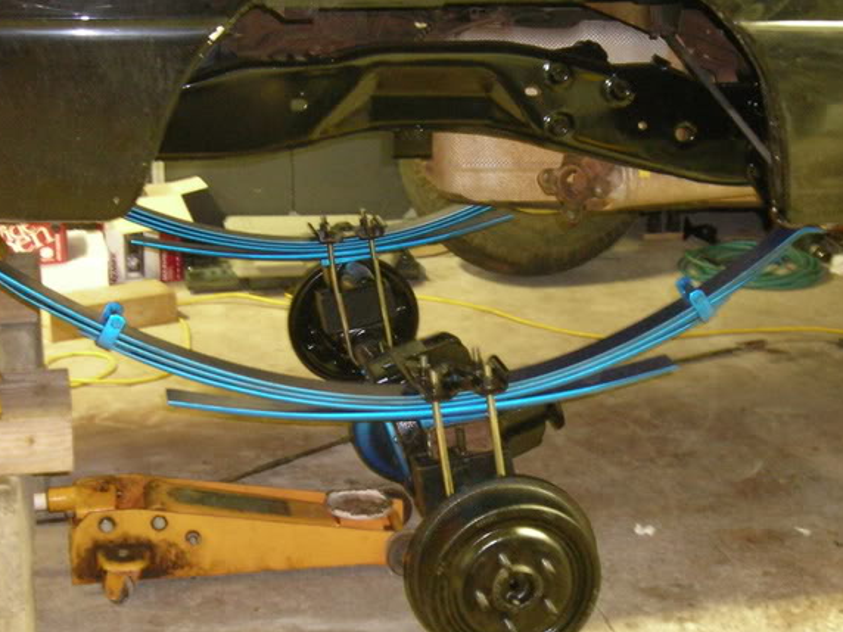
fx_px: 1656
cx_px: 473
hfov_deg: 28.5
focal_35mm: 68
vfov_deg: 21.6
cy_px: 340
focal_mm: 6.3
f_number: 3.2
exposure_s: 1/3.4
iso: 200
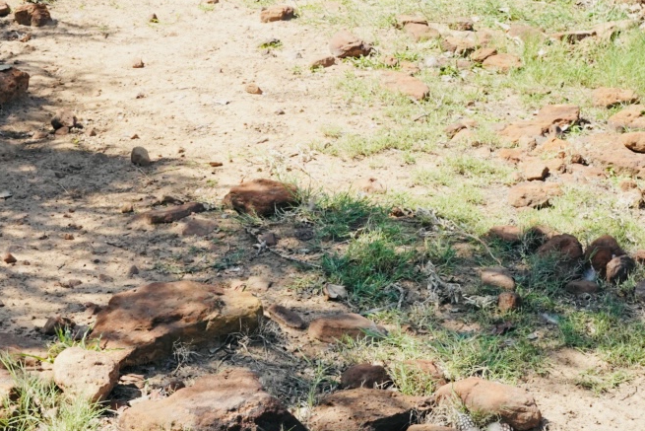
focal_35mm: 81
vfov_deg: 16.8
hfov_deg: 24.2
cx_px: 46
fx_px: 1451
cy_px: 119
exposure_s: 1/2000
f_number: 8
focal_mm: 32.8
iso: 2000
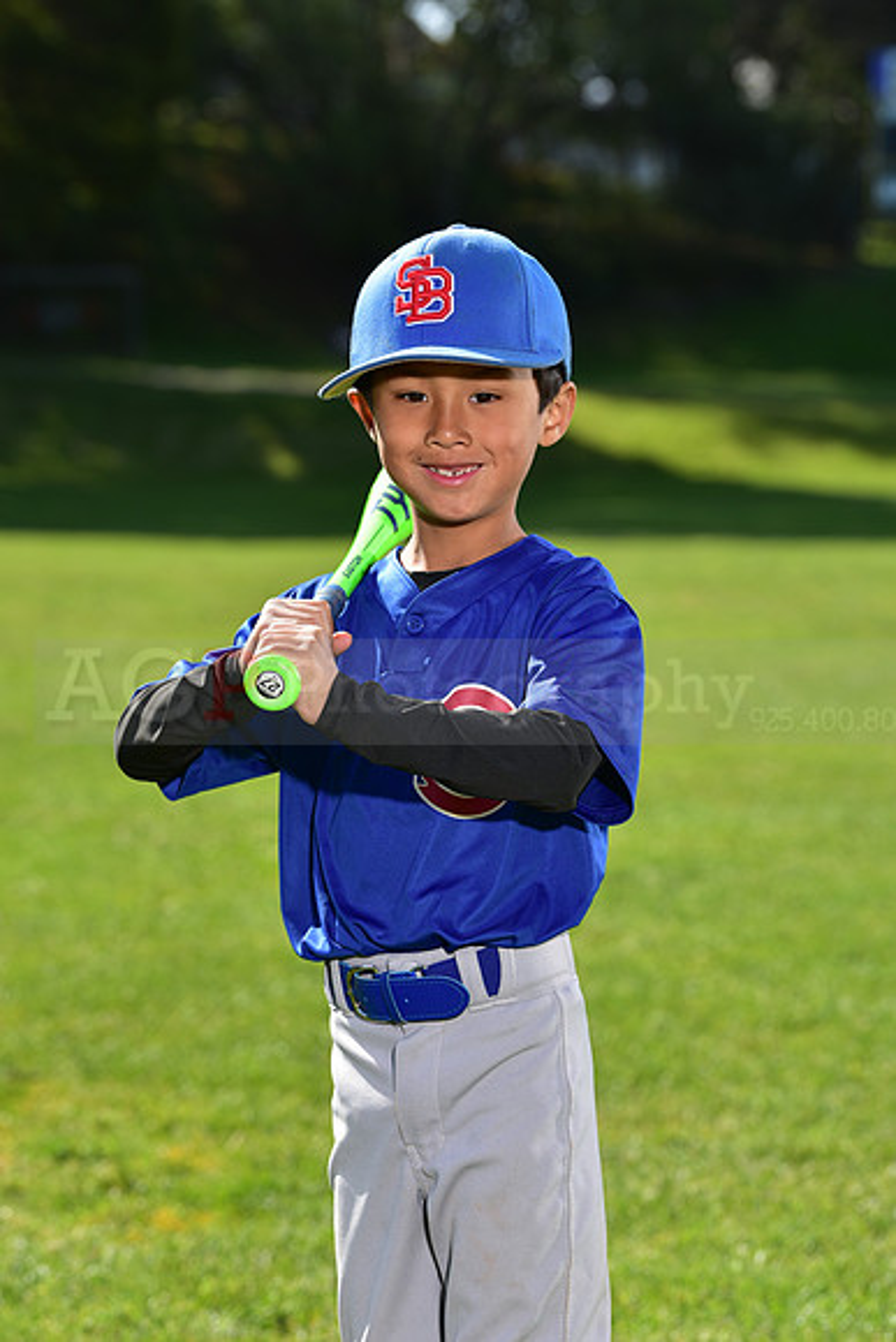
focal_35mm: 120
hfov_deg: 11.4
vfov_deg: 17.1
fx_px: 4477
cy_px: 671
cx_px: 448
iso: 80
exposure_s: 1/250
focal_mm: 120
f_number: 5.6
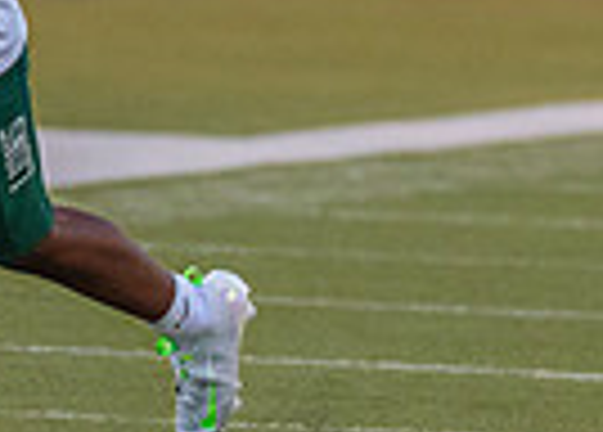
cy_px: 137
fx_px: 32057
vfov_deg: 0.8
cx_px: -162
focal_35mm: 1870
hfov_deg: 1.1
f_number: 2.8
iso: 1250
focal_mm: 200
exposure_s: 1/1250
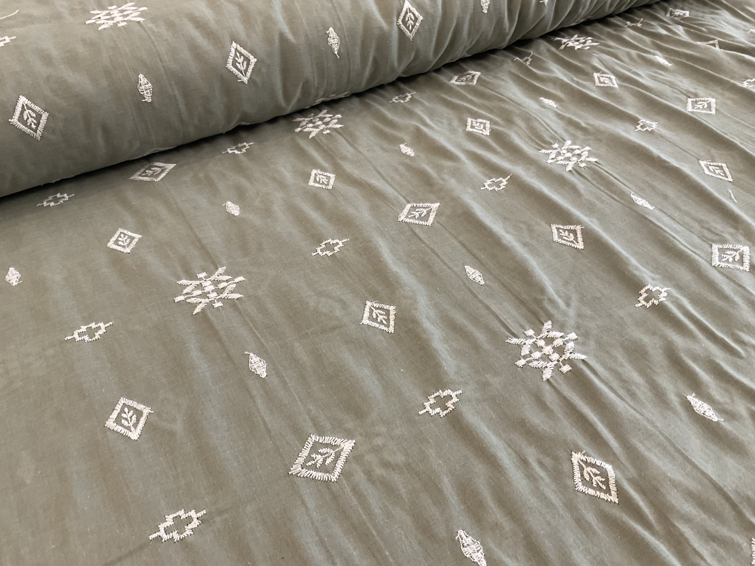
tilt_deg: -46.0
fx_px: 633
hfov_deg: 61.7
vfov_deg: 48.2
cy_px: 283
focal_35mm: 29
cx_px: 378
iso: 100
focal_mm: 3
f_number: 1.8
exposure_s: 1/50
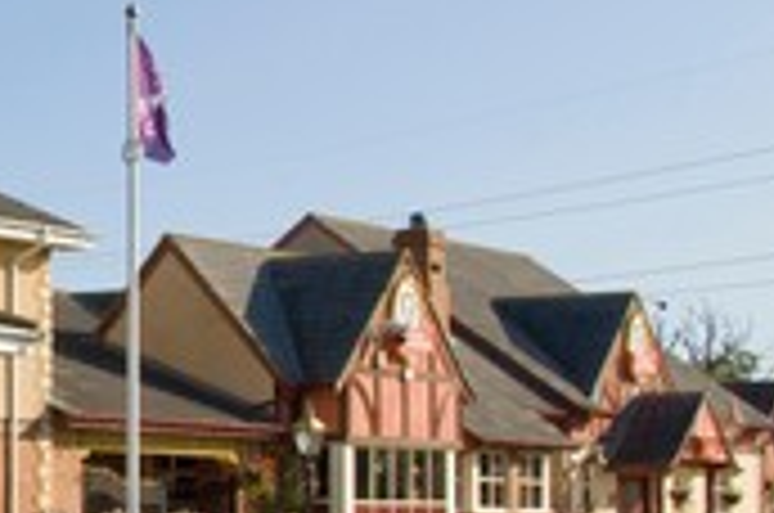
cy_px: 284
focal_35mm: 102
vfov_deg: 13.3
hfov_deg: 18.5
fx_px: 2199
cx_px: -238
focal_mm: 23
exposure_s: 1/250
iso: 200
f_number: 11
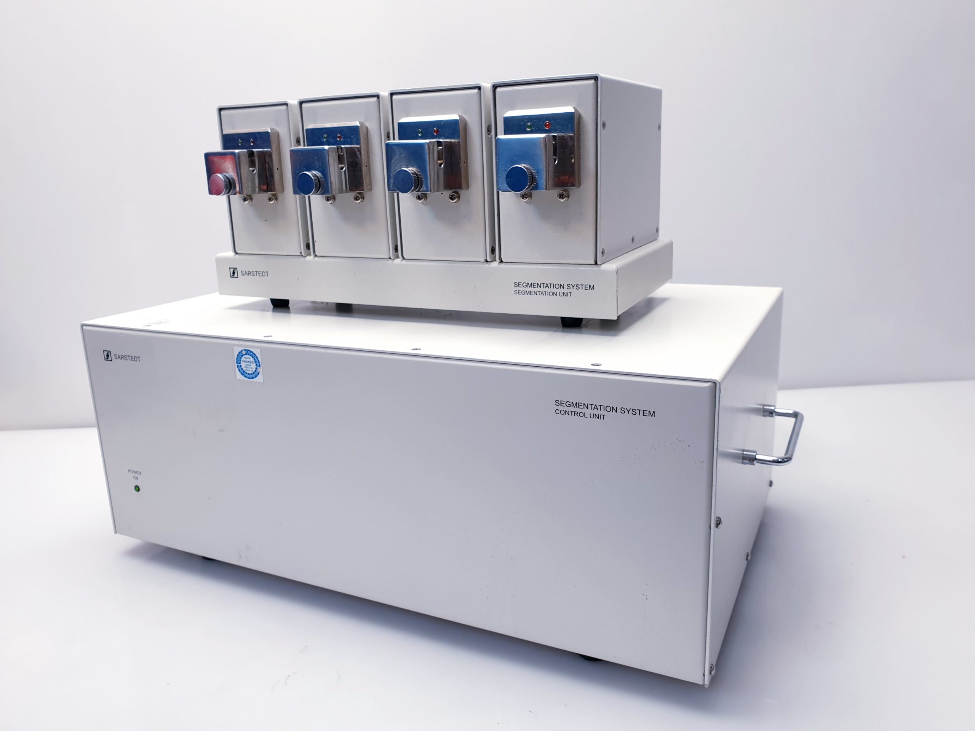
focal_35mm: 26
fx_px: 732
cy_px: 366
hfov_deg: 67.3
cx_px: 488
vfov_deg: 53.1
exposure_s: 1/50
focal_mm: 4.3
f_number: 2.4
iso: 80
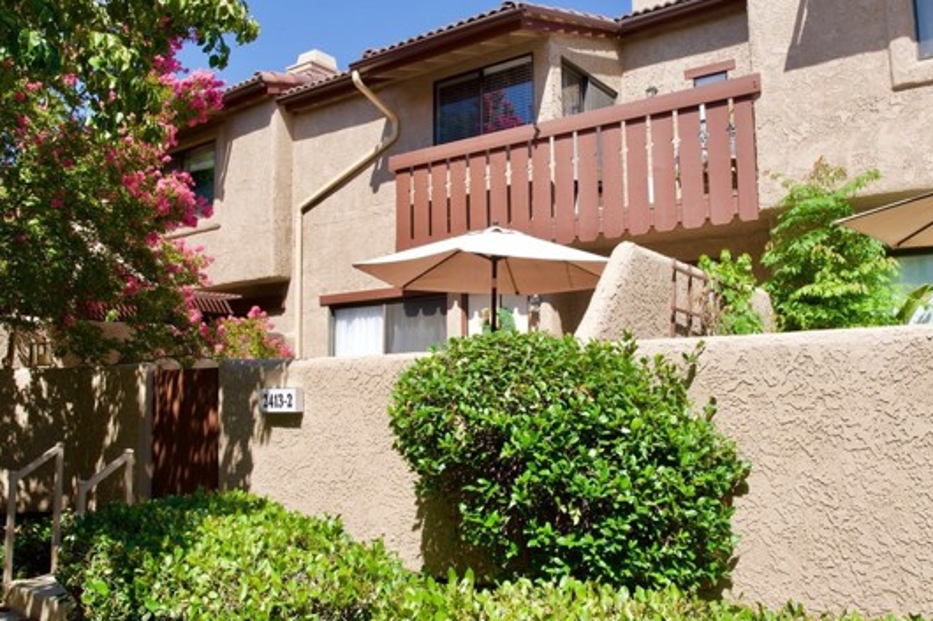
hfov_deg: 63.6
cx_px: 500
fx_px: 751
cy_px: 315
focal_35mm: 29
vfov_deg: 44.9
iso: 100
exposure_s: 1/160
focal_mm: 16
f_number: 8
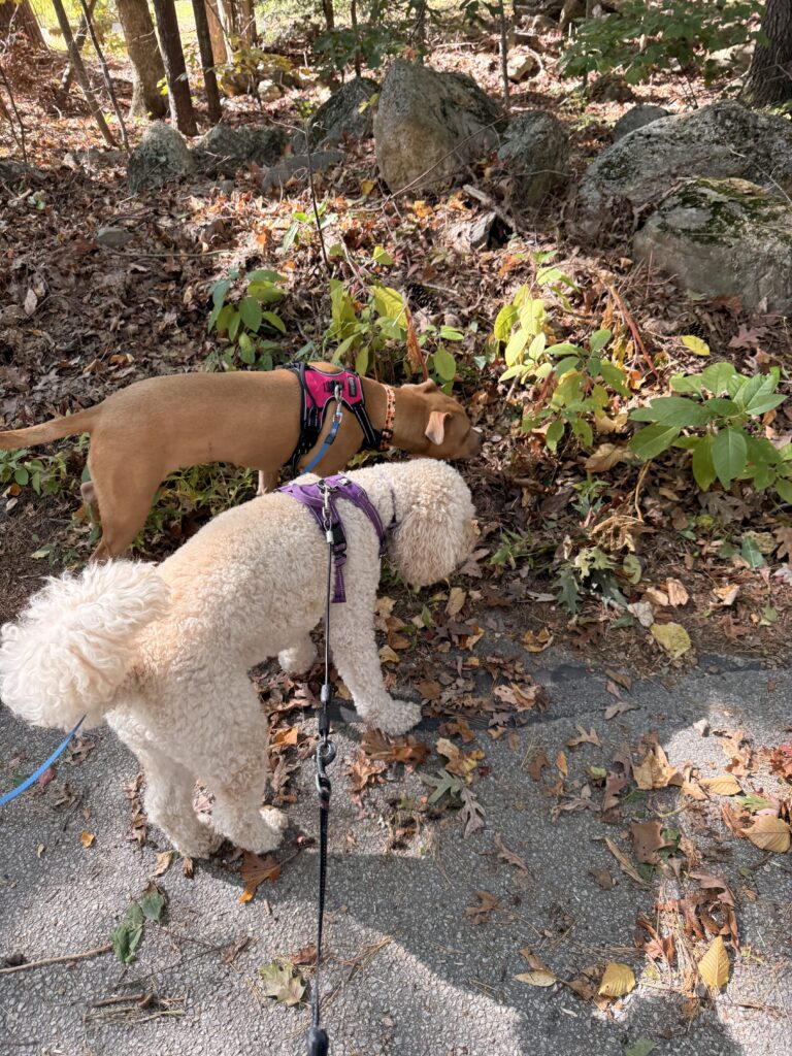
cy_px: 528
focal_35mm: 24
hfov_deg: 56.8
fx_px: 732
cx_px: 396
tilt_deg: -40.1
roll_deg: +3.3
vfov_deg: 71.6
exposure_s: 1/187
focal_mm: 6.76
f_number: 1.78
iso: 100
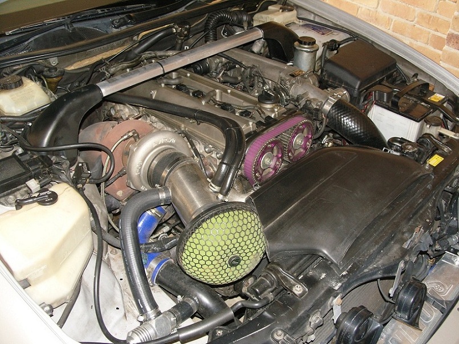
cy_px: 172
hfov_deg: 49.0
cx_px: 230
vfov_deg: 37.7
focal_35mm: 38
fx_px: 504
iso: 160
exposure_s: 1/40
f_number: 2.8
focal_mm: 7.8
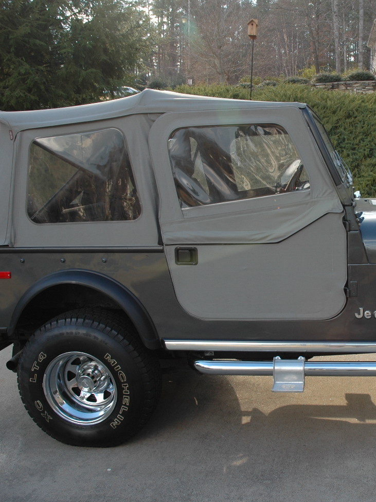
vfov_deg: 46.8
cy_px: 257
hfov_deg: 34.9
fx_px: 579
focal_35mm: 40
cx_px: 296
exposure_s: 1/160
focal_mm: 18
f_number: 6.3
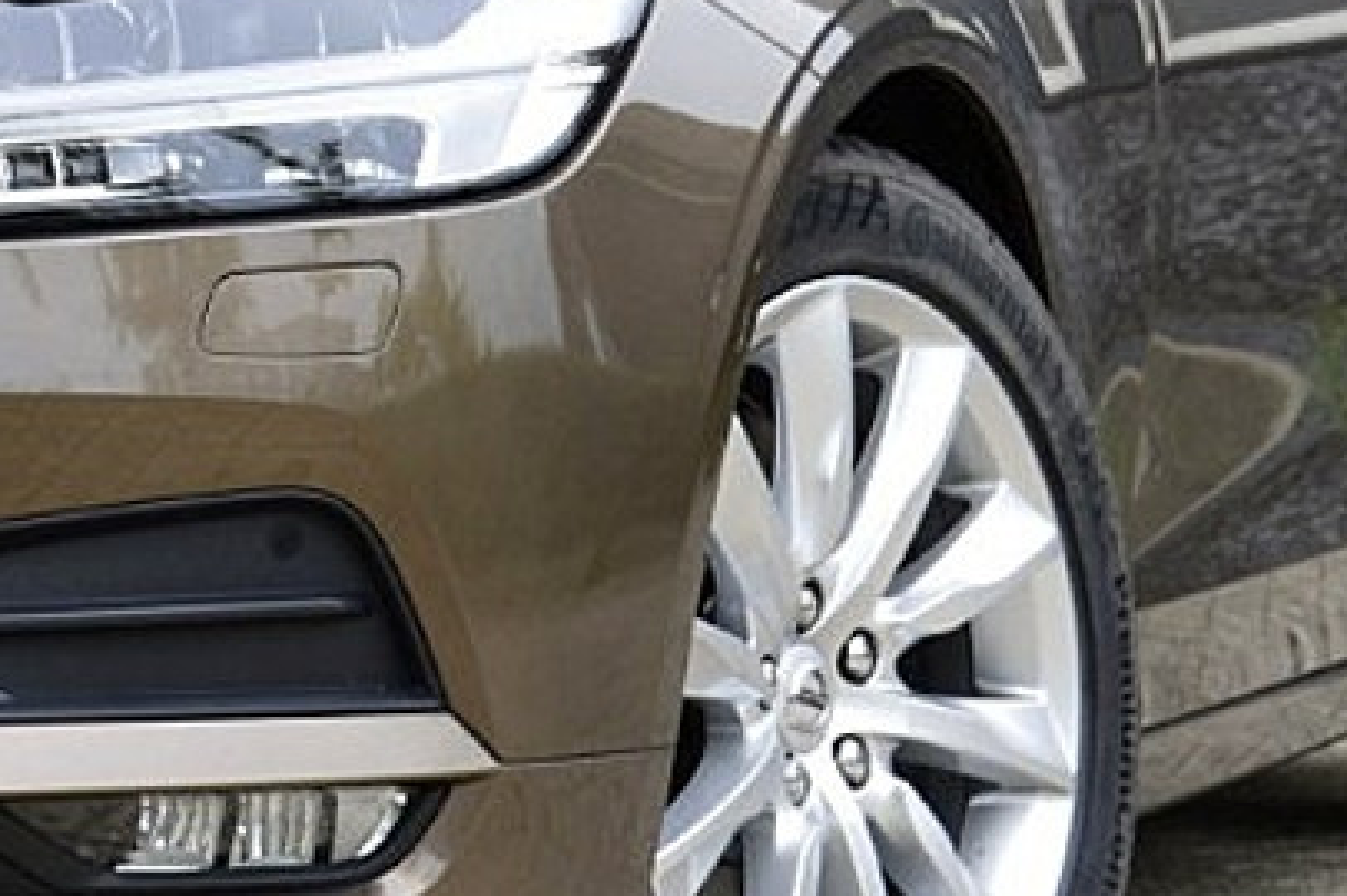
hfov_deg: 10.9
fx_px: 6954
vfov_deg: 7.3
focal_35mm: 186
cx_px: -265
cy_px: 65
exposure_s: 1/125
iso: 400
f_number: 9
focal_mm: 36
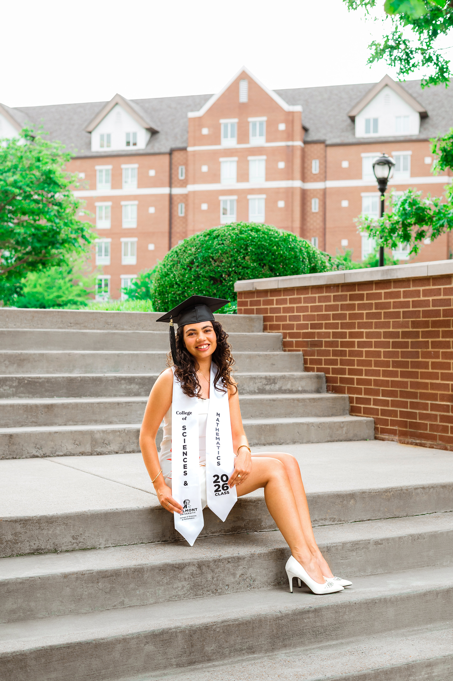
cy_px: 340
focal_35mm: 50
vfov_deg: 39.6
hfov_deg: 27.0
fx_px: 945
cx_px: 226
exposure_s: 1/320
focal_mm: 50
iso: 1250
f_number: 4.5
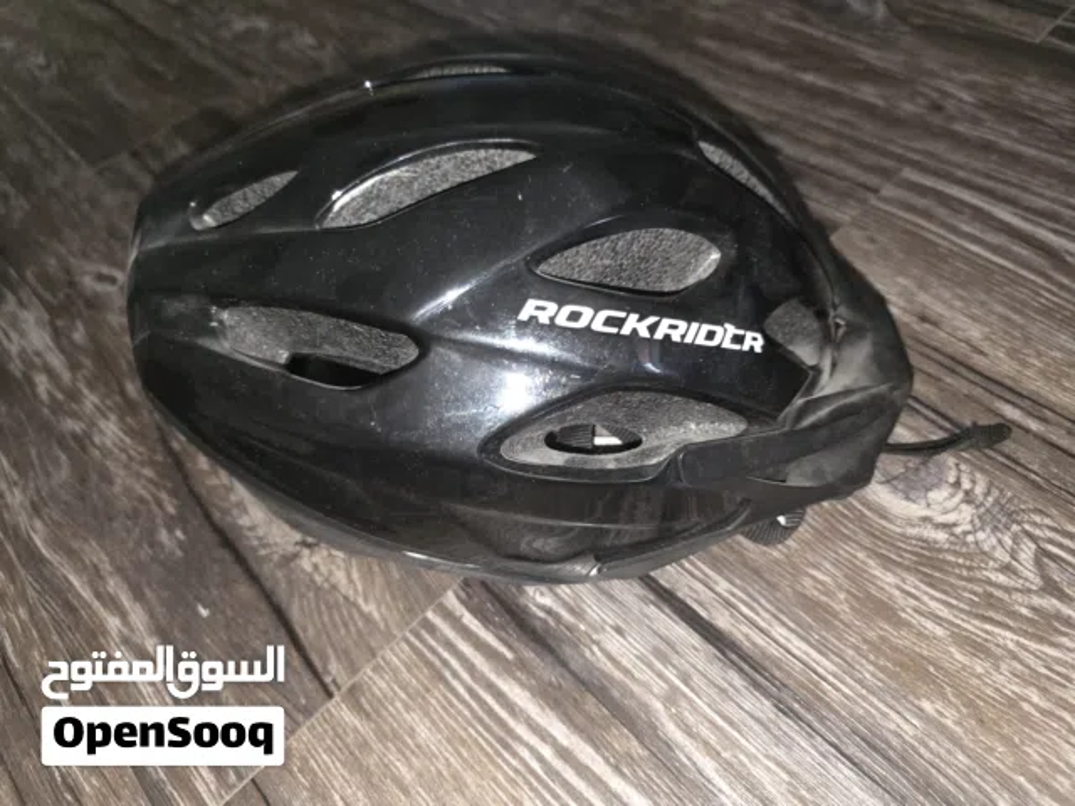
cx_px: 538
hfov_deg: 73.9
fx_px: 714
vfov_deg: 58.9
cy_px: 403
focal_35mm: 23
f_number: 1.7
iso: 3200
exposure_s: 1/12
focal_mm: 6.3
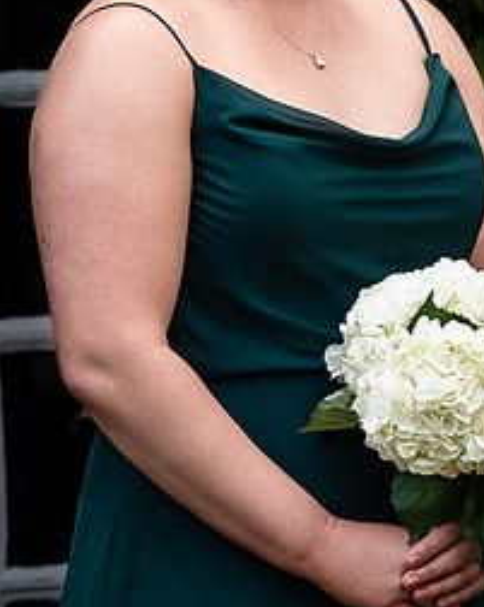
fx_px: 10709
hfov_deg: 2.5
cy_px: 18
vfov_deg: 3.2
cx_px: 2211
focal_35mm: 597
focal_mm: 70
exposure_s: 1/640
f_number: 3.2
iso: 200
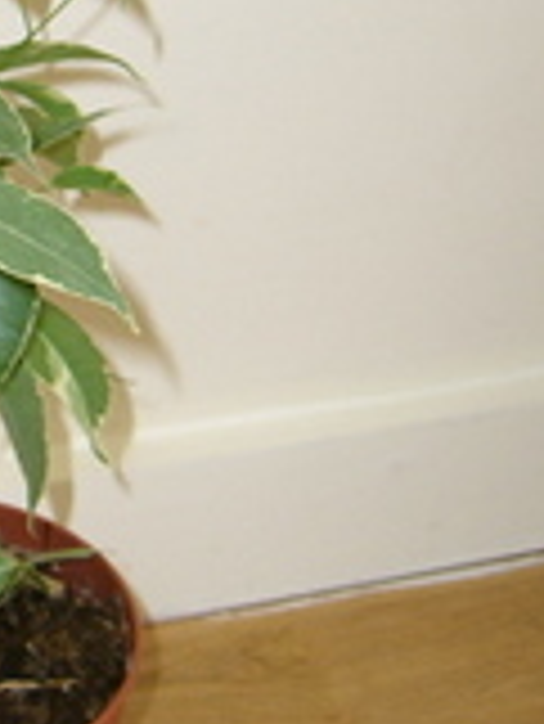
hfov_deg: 13.8
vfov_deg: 18.7
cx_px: -130
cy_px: 144
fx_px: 2176
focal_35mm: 104
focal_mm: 6.2
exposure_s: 1/60
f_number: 2.7
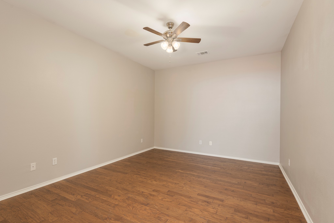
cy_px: 114
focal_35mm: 17
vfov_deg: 70.5
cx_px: 164
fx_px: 158
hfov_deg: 93.2
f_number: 7.1
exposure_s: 1.3
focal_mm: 16
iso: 100
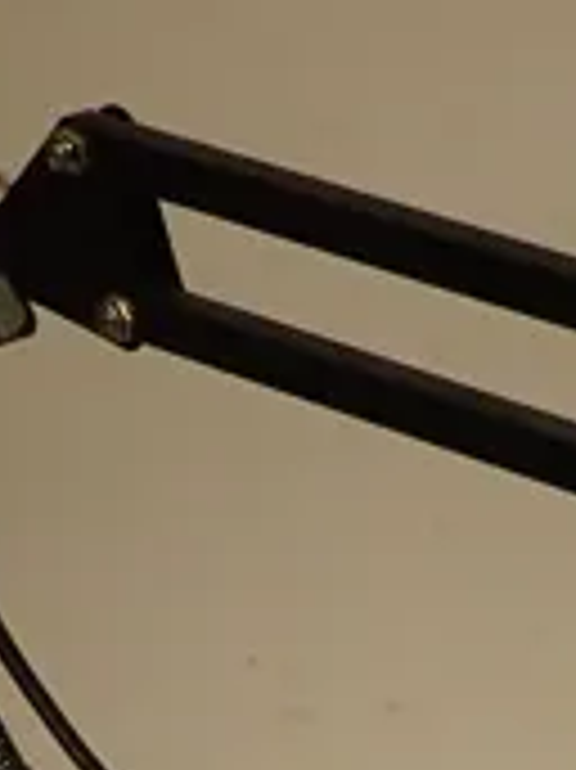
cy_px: 1238
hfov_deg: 12.5
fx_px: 2599
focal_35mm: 117
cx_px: 585
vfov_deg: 15.3
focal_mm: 4.5
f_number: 2
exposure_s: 1/30
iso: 200
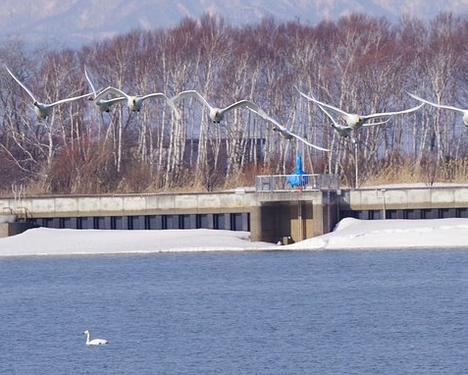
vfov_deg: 2.9
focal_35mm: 543
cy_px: 61
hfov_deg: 3.6
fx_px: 7524
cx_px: 461
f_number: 8
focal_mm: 180
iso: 800
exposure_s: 1/2000
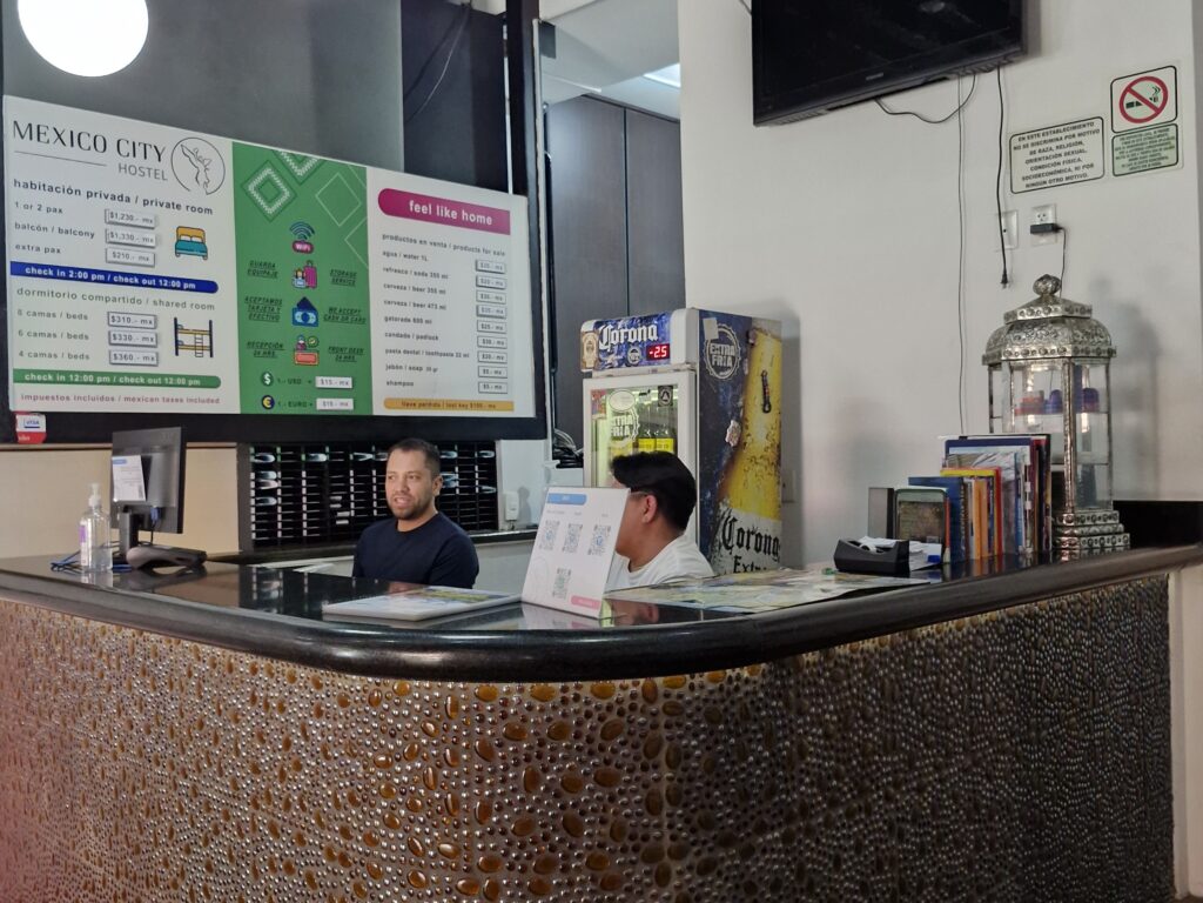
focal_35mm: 23
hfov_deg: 73.9
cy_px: 452
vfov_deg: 58.9
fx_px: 799
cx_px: 602
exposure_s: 1/120
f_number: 1.8
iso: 640
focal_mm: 5.54
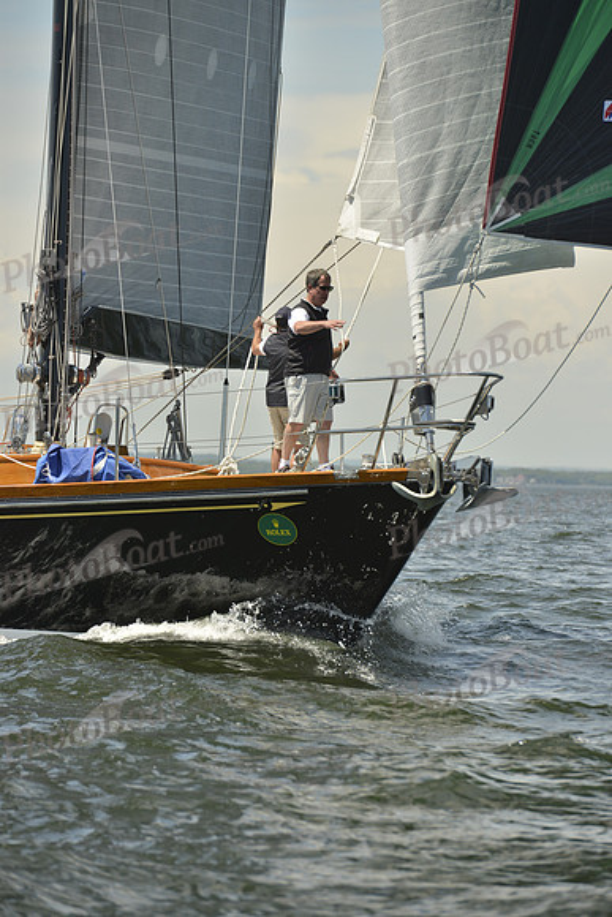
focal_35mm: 200
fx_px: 5097
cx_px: 306
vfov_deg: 10.3
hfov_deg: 6.9
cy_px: 458
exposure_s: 1/1600
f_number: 7.1
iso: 280
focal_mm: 200
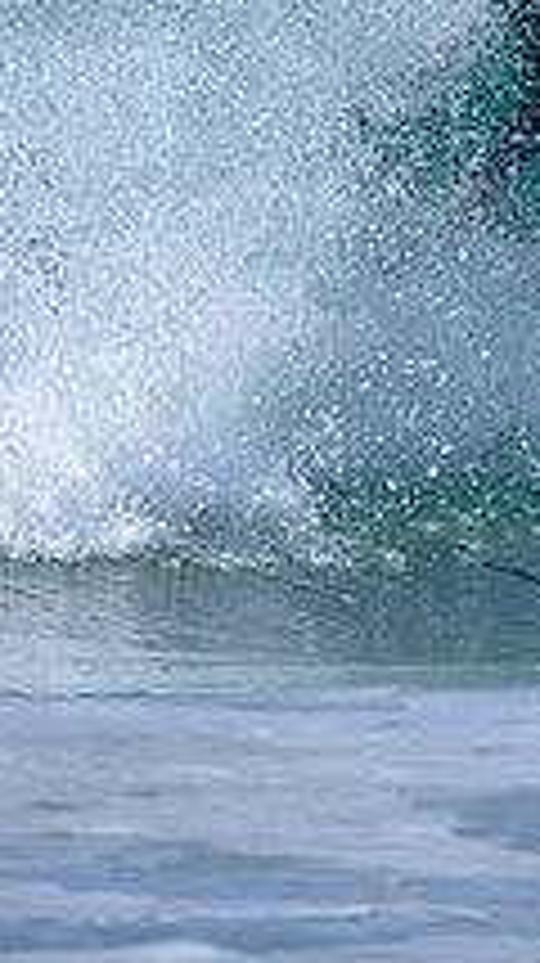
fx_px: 79737
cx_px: 639
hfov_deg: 0.4
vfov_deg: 0.7
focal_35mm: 3125
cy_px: 22
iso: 280
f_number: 6.3
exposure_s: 1/2000
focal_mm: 800
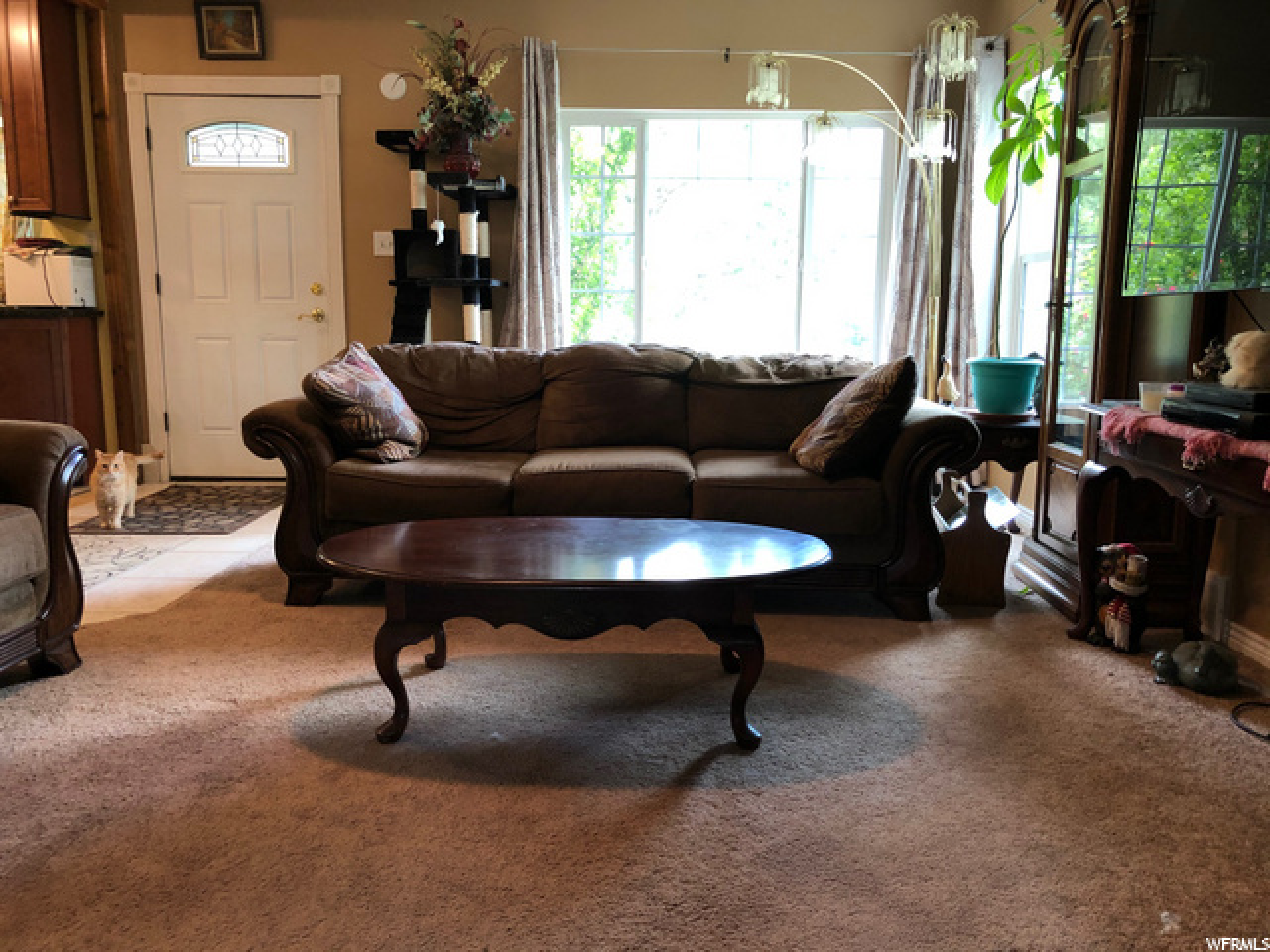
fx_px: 1027
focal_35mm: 28
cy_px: 476
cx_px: 635
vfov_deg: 49.7
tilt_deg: -8.3
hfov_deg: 63.4
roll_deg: +0.3
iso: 50
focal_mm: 4
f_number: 1.8
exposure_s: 1/15
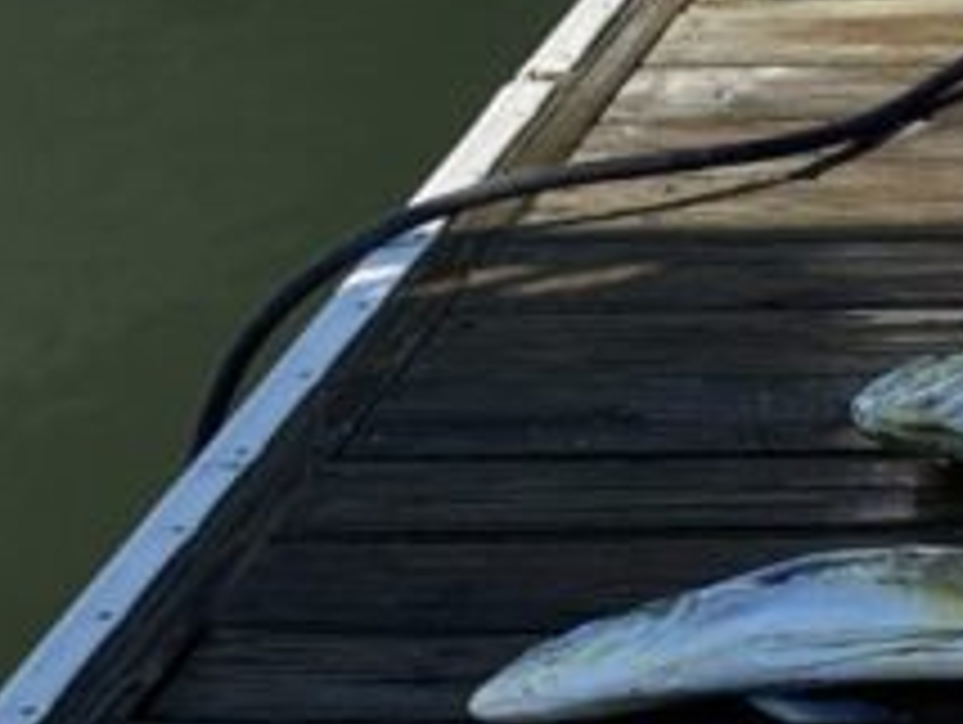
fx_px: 5403
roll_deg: +1.1
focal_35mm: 194
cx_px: 1926
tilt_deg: -21.5
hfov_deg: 9.5
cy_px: 369
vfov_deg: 7.7
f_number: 1.8
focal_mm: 4.25
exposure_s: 1/2410
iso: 32
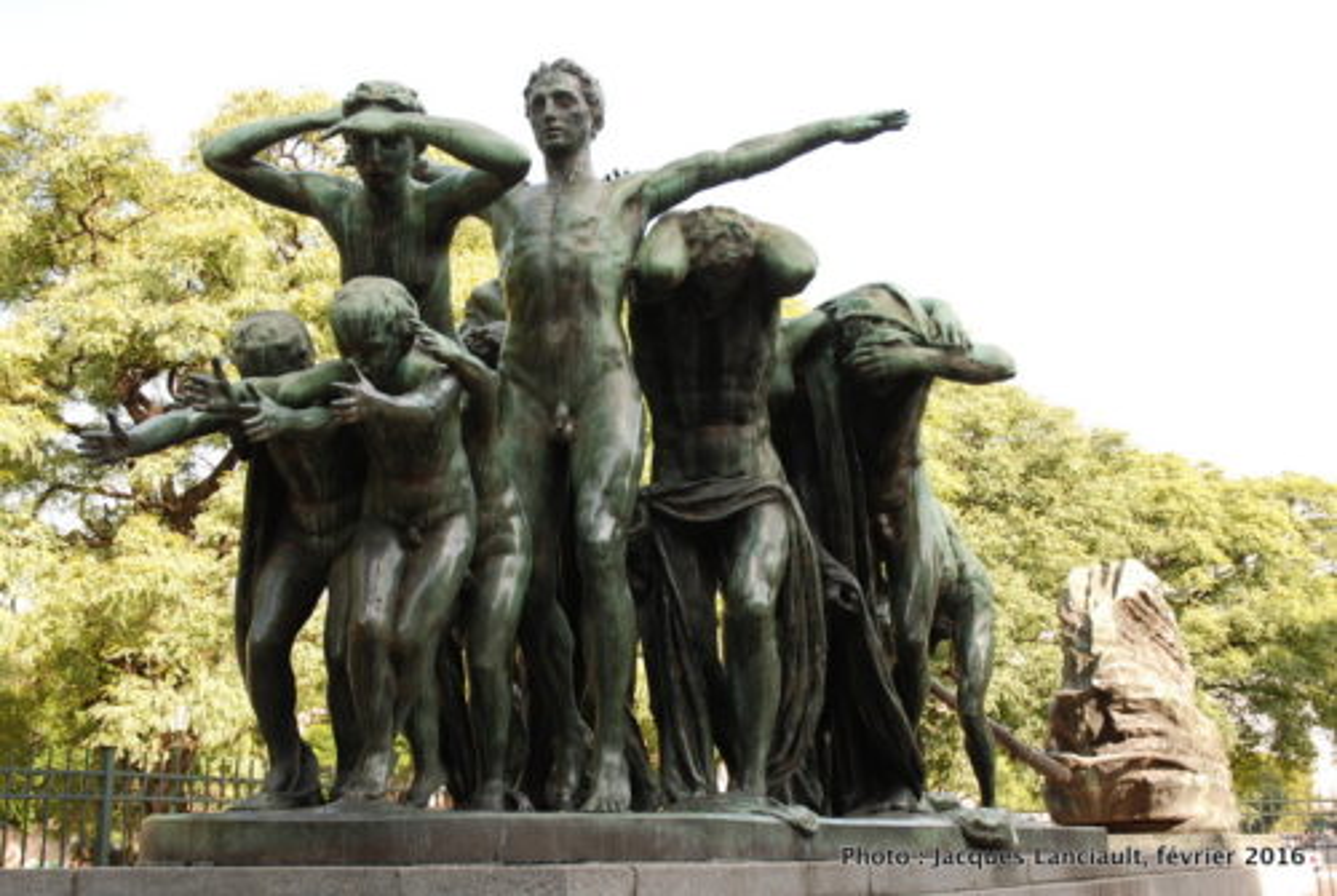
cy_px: 448
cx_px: 668
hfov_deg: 51.2
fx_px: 1395
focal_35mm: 38
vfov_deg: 35.6
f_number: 6.3
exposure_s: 1/125
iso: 200
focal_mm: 25
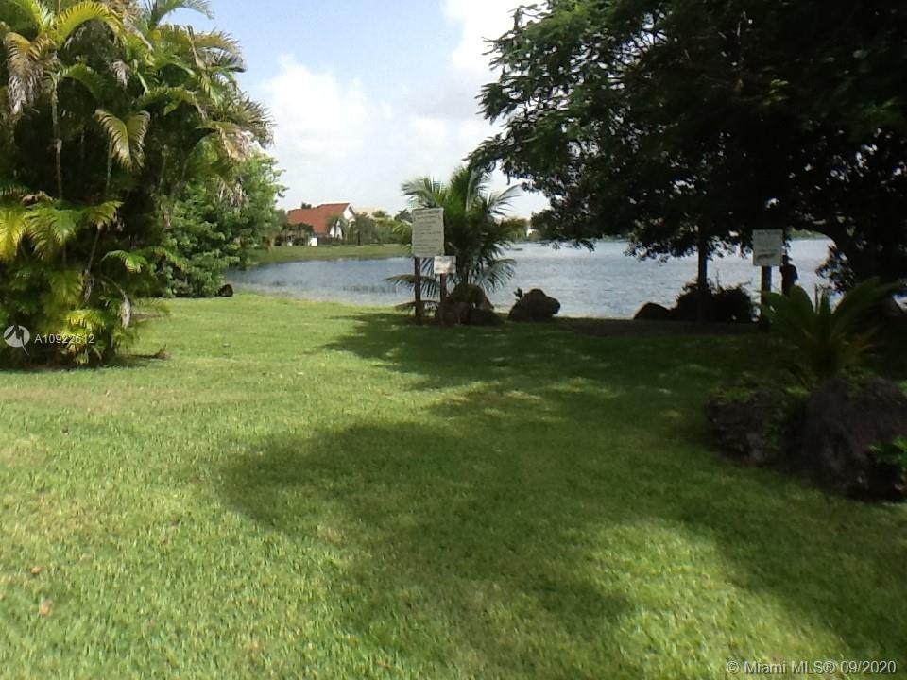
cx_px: 454
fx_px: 1153
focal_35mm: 44
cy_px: 340
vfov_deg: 32.9
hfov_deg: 42.9
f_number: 2.4
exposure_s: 1/990
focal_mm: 2.03
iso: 40
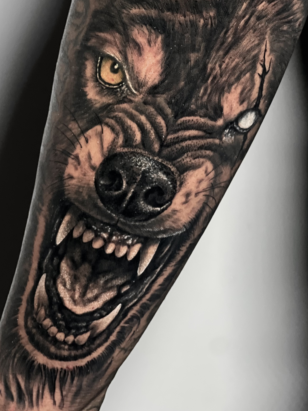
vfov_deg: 19.6
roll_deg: +6.6
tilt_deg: +2.3
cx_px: 141
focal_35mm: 100
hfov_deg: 14.8
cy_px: 156
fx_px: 1187
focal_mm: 9
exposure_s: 1/15
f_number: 2.8
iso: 400
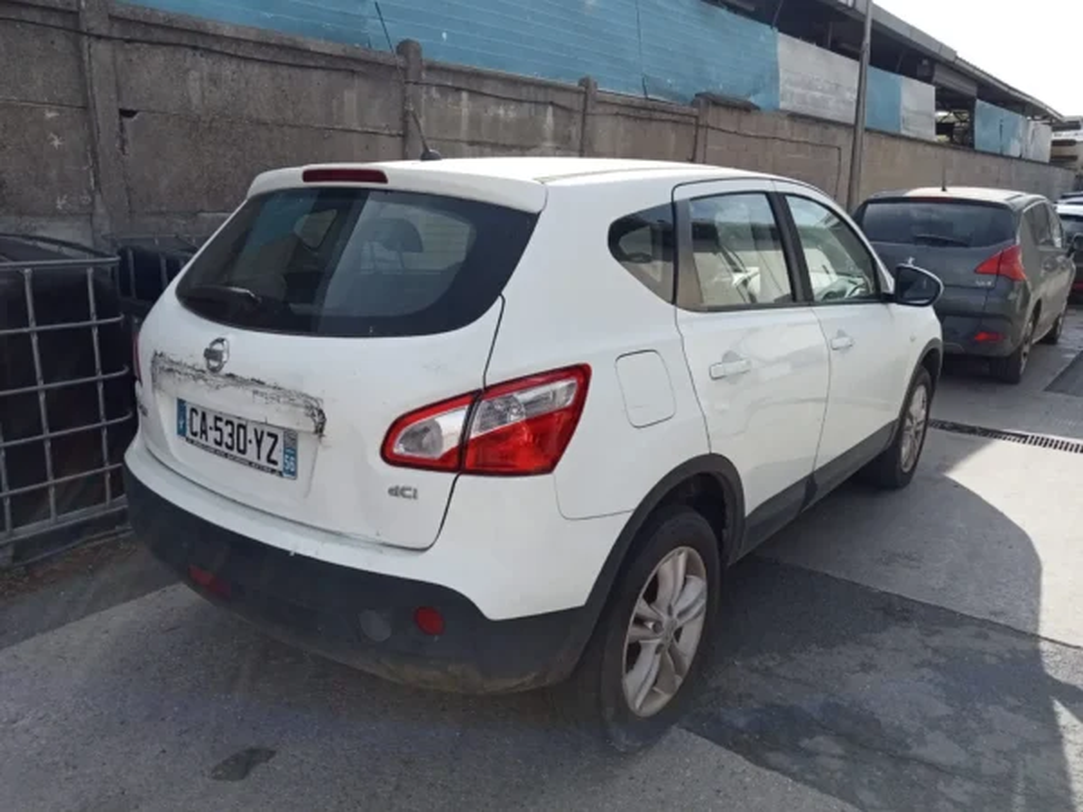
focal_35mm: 28
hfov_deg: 63.4
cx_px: 542
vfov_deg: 49.7
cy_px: 406
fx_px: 876
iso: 100
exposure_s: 1/622
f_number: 2.2
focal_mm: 3.46
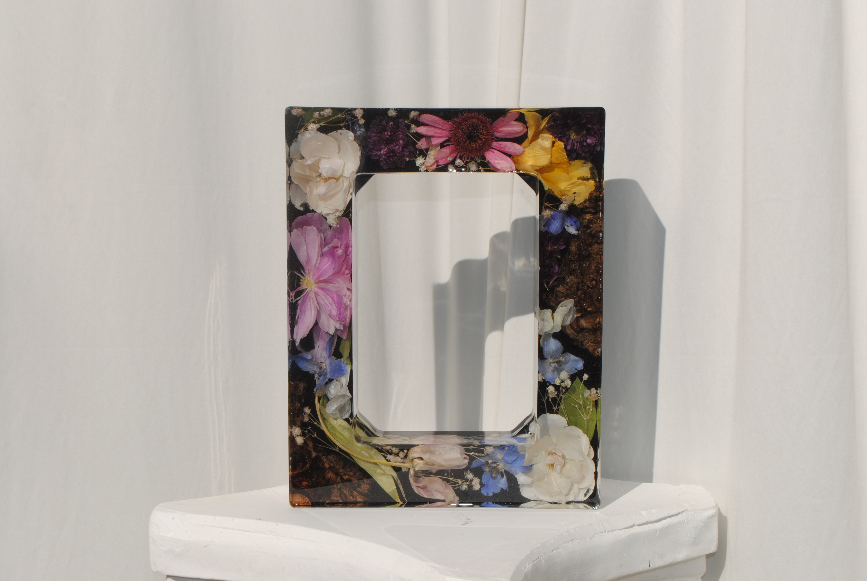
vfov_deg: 23.8
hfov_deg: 35.0
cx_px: 434
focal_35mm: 57
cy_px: 290
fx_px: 1374
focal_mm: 38
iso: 100
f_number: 14
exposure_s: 1/200
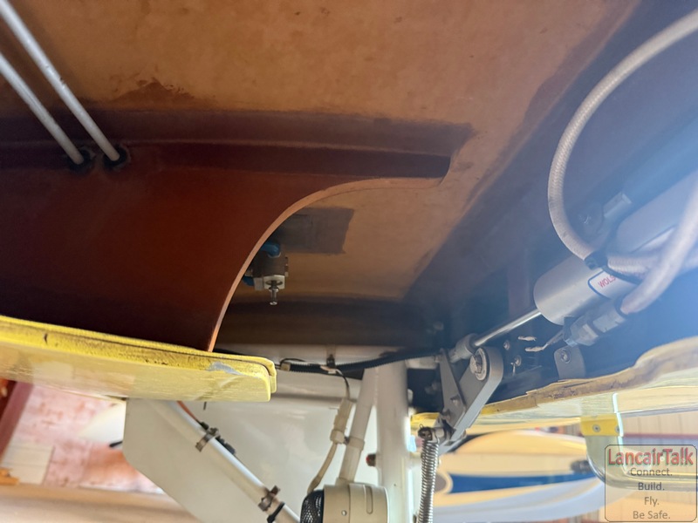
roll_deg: -8.3
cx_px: 349
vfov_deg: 56.8
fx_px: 484
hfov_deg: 71.6
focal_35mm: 24
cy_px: 262
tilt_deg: +25.1
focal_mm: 6.76
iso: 800
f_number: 1.78
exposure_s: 1/56
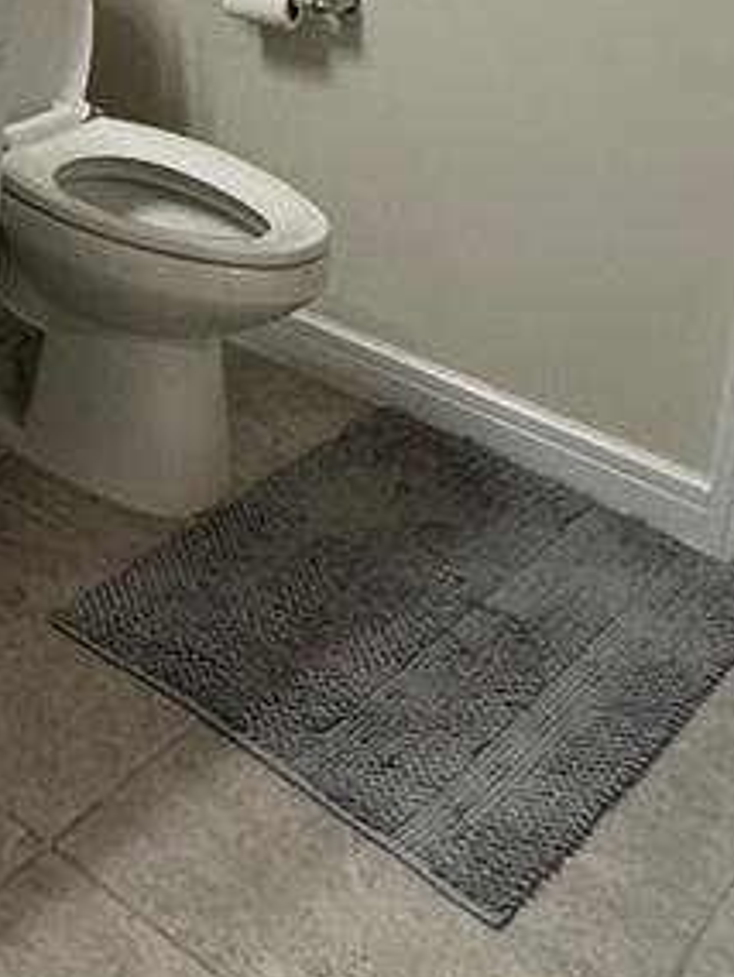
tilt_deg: -8.6
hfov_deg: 20.6
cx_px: -412
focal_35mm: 59
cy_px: -209
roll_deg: -1.3
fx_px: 1667
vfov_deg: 28.3
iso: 200
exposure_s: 1/120
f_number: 2.2
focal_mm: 2.22
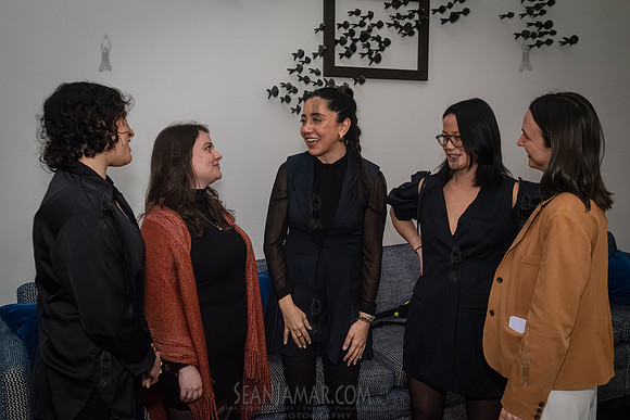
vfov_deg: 37.9
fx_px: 613
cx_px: 315
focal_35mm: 35
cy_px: 210
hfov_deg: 54.4
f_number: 4.5
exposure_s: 1/400
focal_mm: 35
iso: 8000
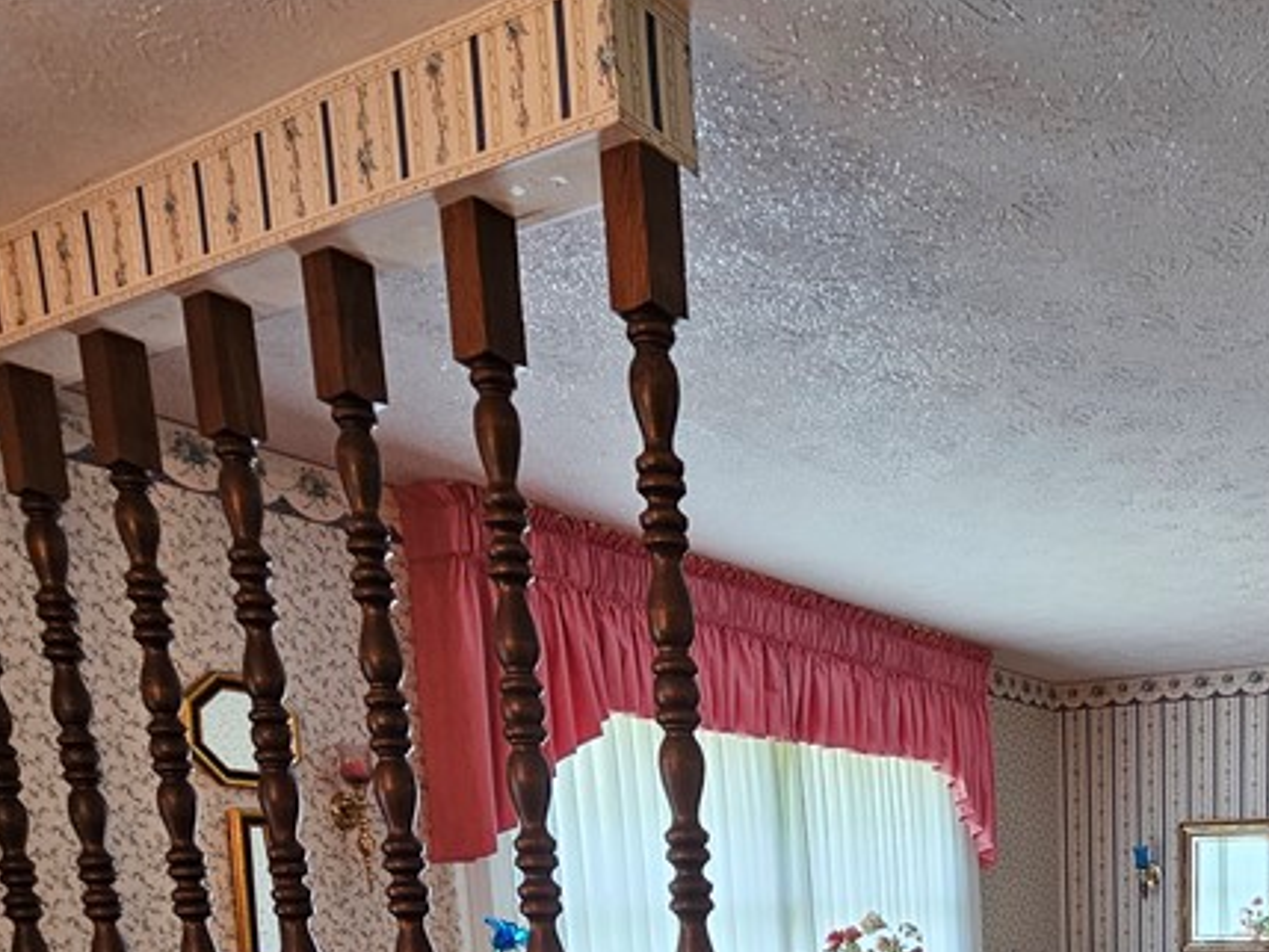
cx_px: 1074
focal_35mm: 31
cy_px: 1123
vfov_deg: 36.1
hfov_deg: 53.1
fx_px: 1137
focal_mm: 2.2
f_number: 2.2
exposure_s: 1/60
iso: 160
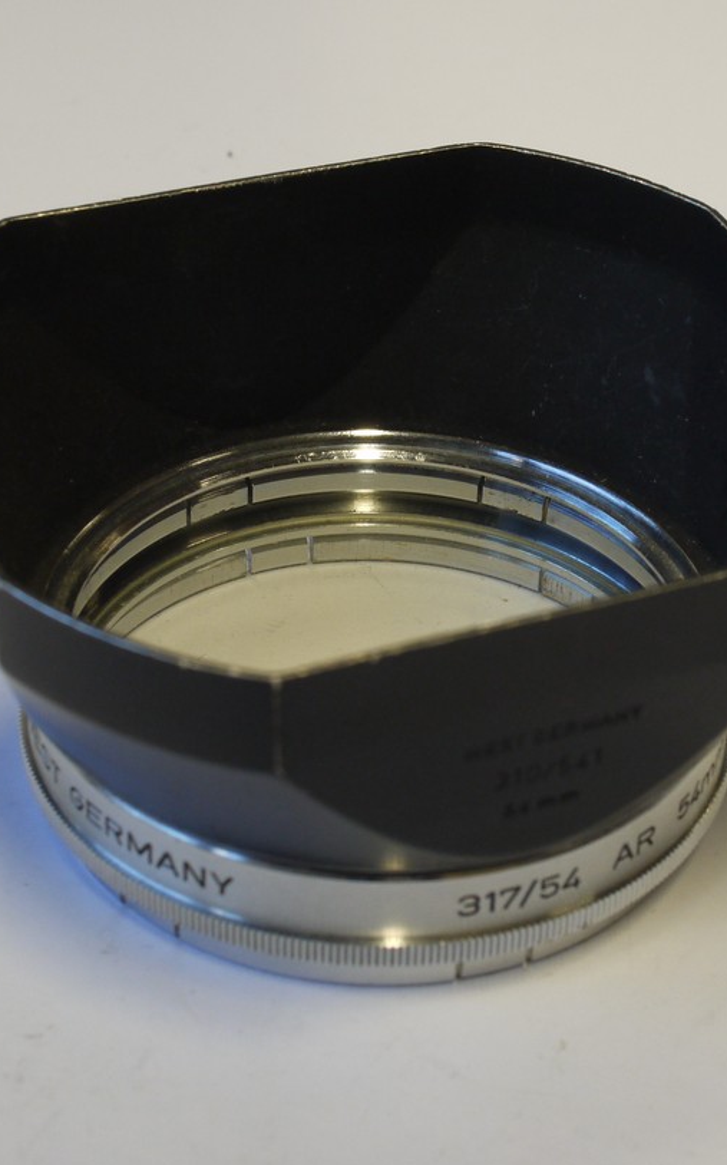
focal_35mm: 94
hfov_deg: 13.9
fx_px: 2982
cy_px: 531
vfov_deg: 22.1
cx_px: 450
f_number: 9
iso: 400
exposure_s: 1/20
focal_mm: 30
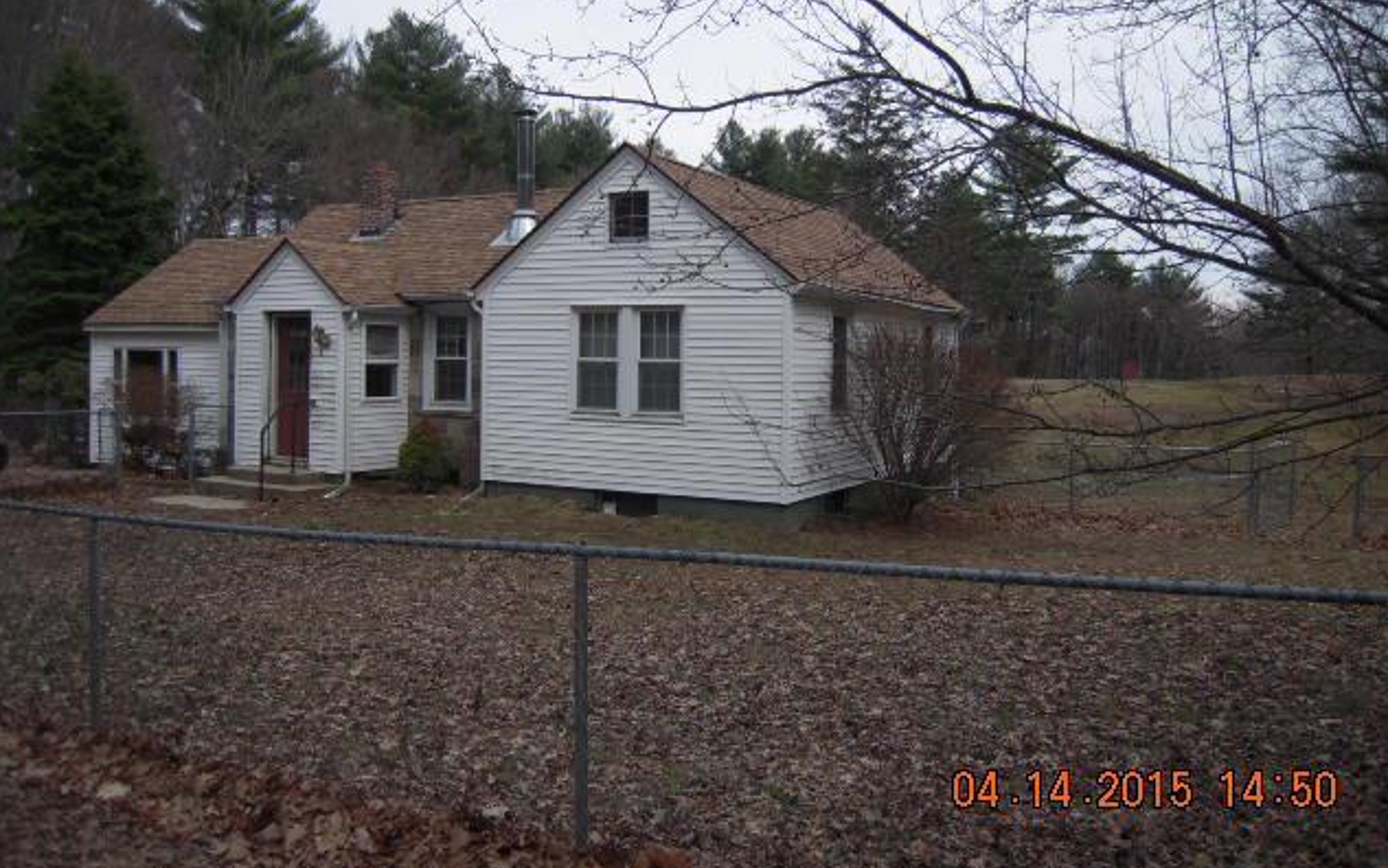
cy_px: 375
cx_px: 693
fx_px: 1135
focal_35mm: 30
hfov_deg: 62.9
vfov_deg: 41.8
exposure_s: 1/320
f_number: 5.4
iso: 100
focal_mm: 5
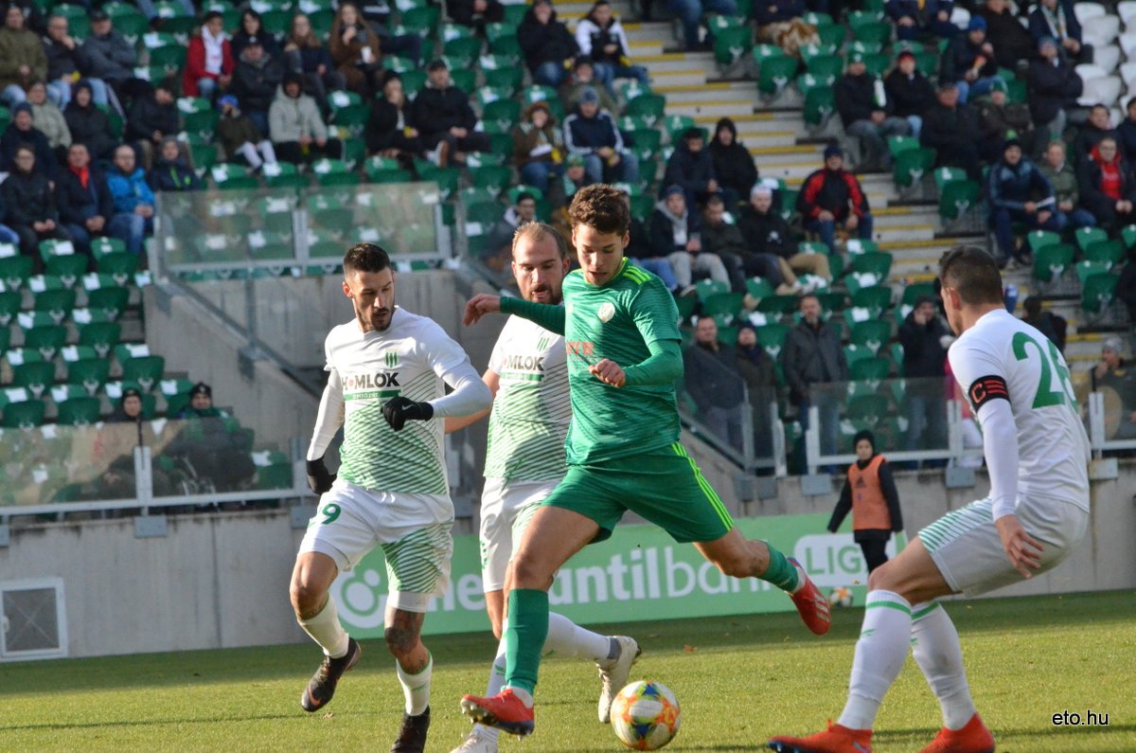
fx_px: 10393
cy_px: 376
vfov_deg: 4.1
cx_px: 568
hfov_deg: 6.3
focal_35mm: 330
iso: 3200
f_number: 8
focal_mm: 220
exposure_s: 1/4000
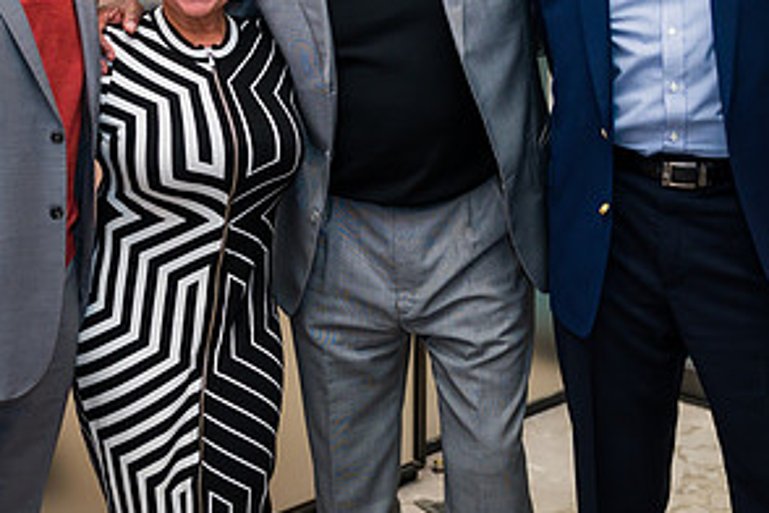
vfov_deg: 19.0
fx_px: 1517
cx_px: 316
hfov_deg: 28.4
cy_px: 84
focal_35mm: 71
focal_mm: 36
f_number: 4
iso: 800
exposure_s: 1/200
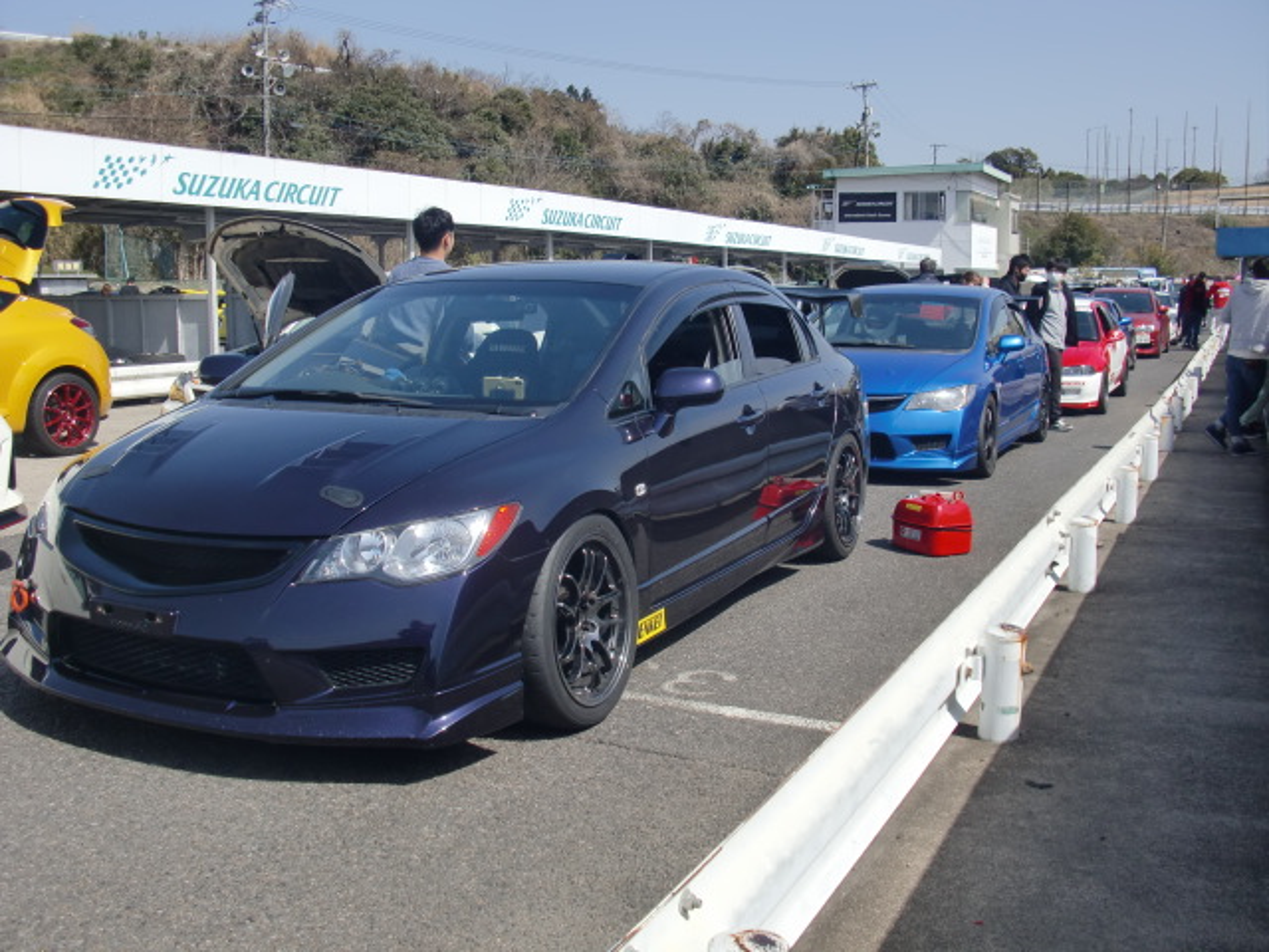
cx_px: 634
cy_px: 476
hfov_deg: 51.4
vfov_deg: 39.7
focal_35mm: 36
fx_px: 1320
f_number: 7.9
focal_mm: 6.3
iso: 64
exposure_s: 1/250
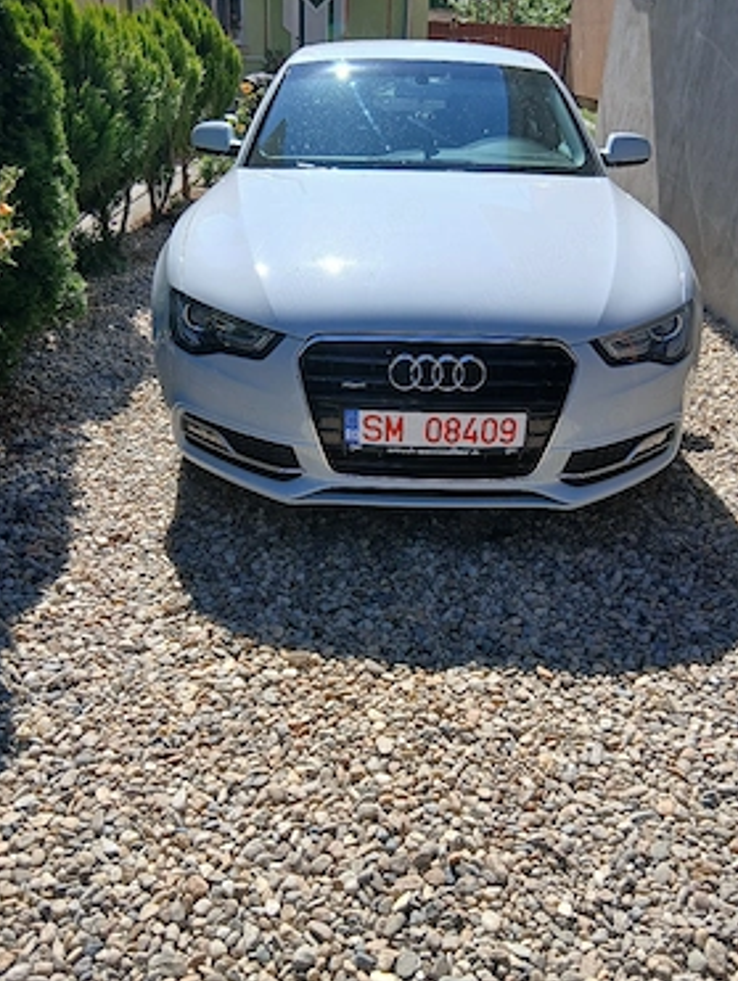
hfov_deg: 49.8
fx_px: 795
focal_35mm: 28
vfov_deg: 63.4
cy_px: 500
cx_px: 391
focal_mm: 3.98
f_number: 1.8
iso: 20
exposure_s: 1/526
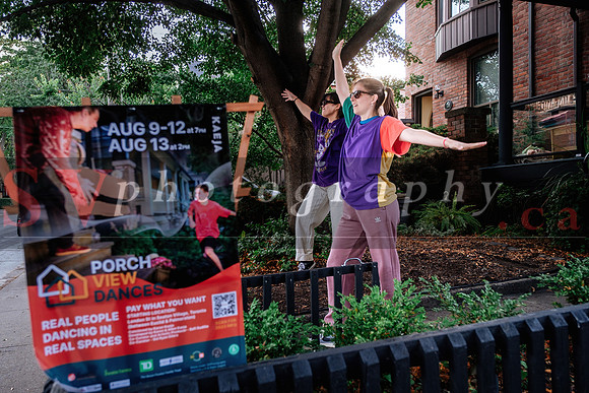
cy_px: 196
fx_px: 442
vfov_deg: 48.0
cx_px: 294
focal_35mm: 27
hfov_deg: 67.4
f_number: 2.8
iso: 800
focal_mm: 18.2
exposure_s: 1/250
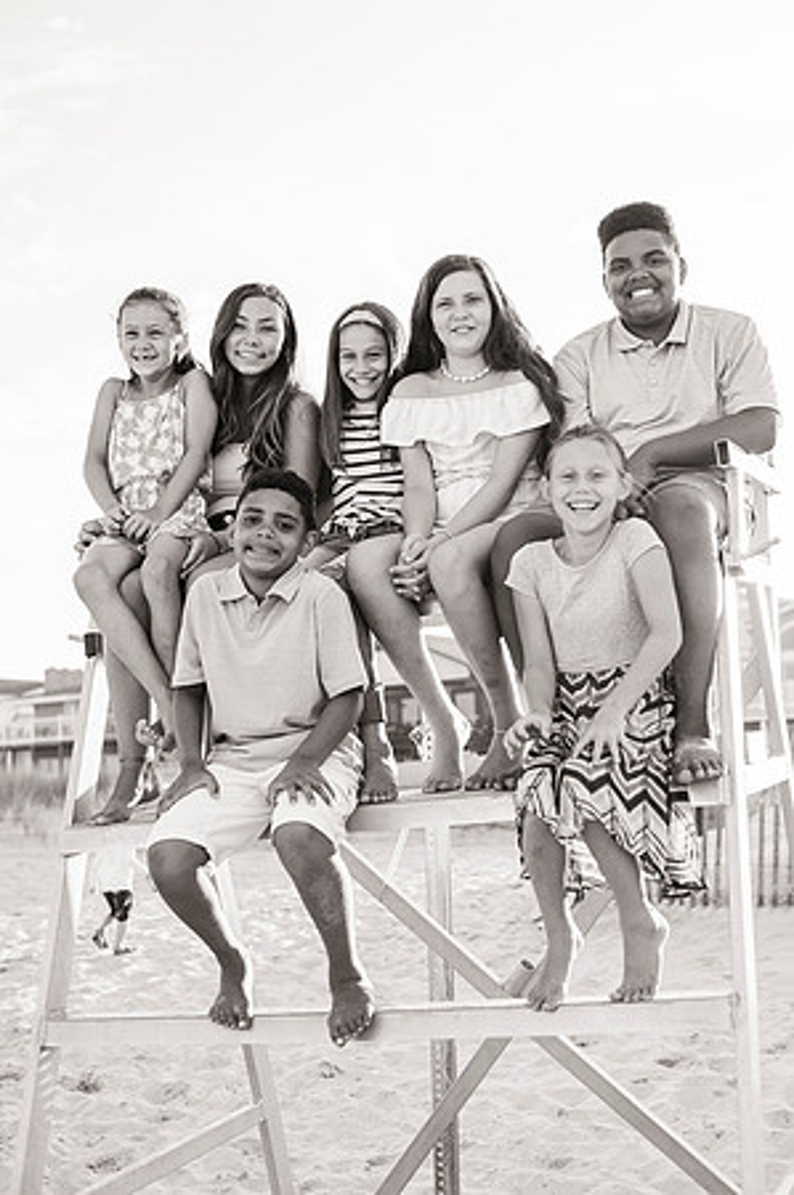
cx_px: 397
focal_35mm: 50
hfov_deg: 26.9
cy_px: 598
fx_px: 1658
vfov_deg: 39.6
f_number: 4
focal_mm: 50
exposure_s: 1/1600
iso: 640
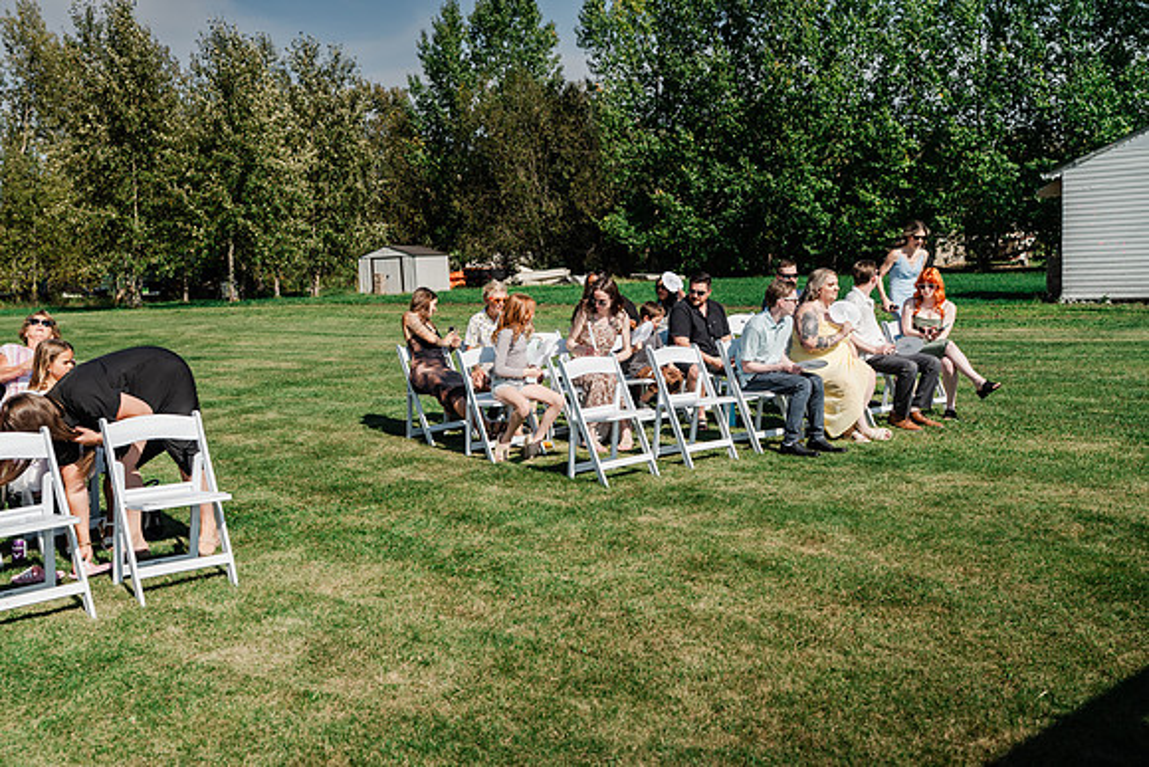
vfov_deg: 40.0
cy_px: 384
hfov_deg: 57.2
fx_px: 1053
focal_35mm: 33
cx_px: 574
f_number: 4
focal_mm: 33
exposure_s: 1/160
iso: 200
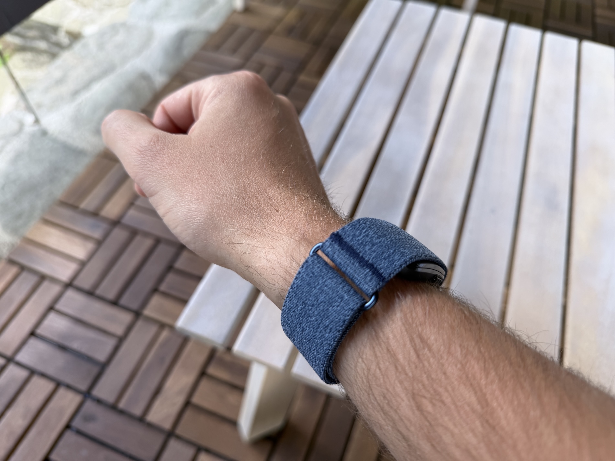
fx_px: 426
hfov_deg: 71.6
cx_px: 308
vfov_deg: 56.8
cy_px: 230
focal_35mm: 24
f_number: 1.78
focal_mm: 6.76
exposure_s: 1/121
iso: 80
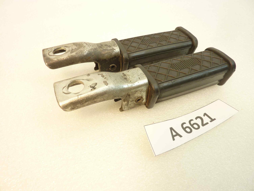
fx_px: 183
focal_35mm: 25
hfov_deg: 69.4
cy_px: 96
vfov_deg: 54.9
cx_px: 127
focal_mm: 4.1
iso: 80
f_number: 3.3
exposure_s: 1/25
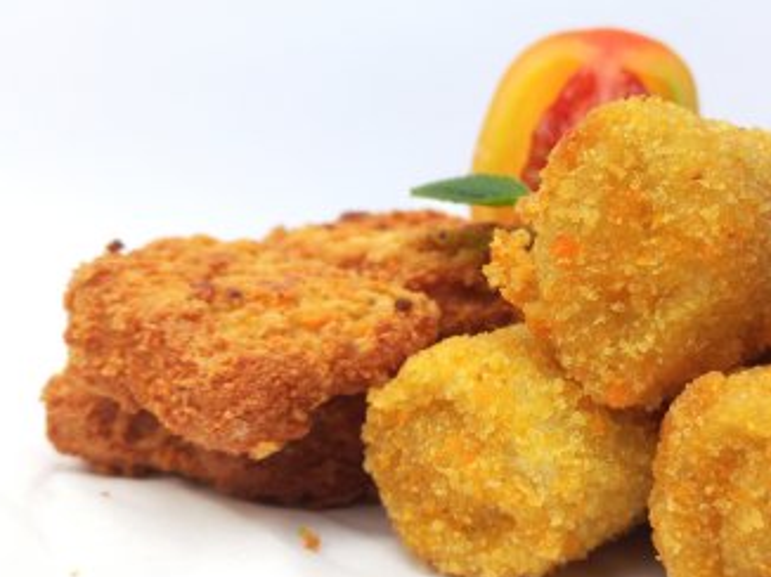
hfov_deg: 40.0
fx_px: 1046
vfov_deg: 30.8
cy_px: 257
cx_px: 516
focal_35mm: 47
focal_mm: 4.6
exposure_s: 1/100
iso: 50
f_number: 1.8
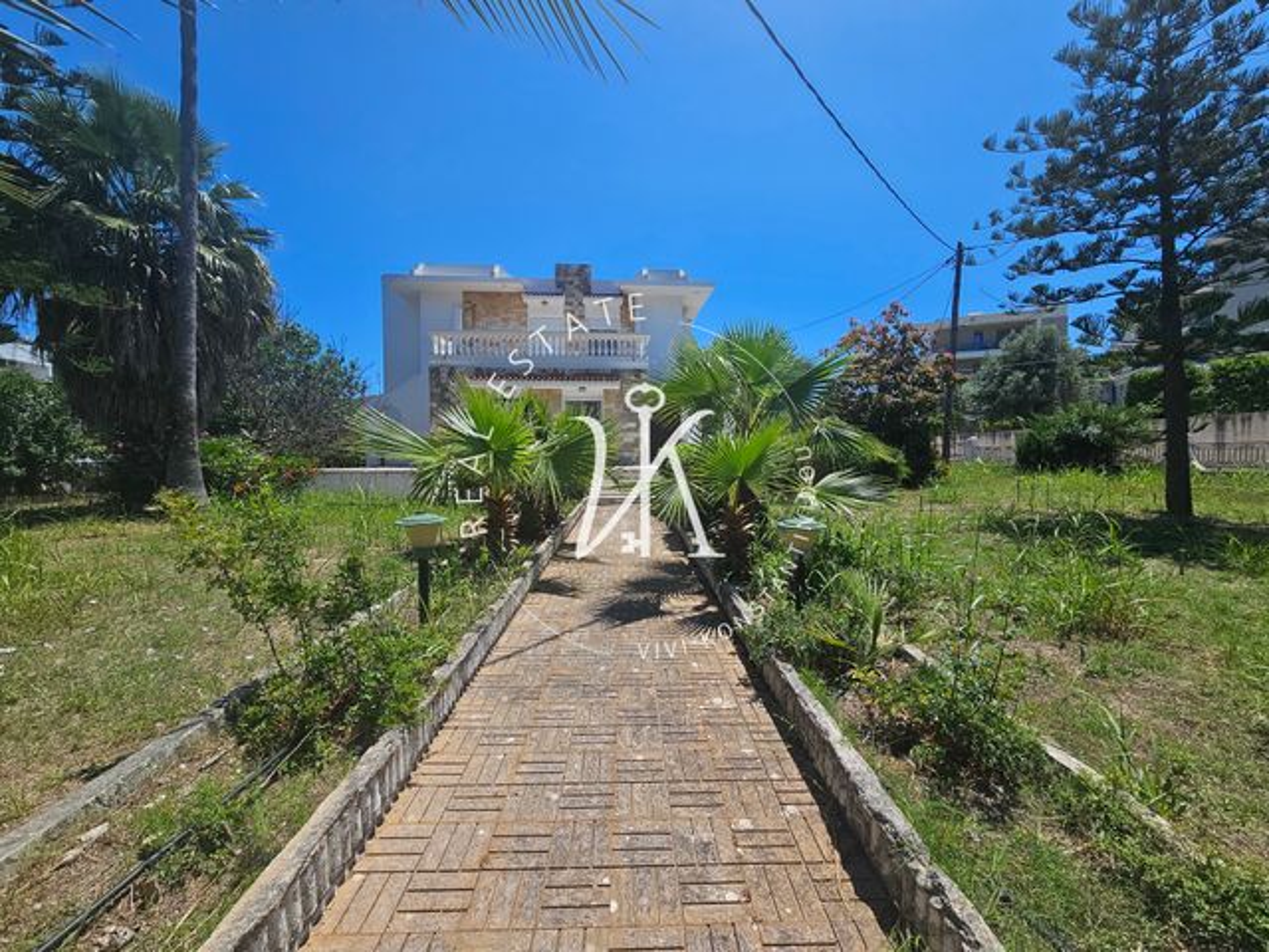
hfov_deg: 106.2
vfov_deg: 89.9
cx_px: 634
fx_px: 477
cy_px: 476
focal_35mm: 13
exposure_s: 1/3009
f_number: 2.2
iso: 50
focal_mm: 2.2
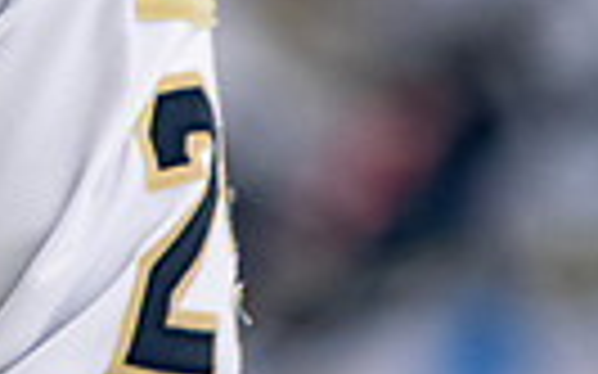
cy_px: -426
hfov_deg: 1.6
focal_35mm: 1338
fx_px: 21797
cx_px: -661
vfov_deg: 1.0
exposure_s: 1/800
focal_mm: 200
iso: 2000
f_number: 3.2
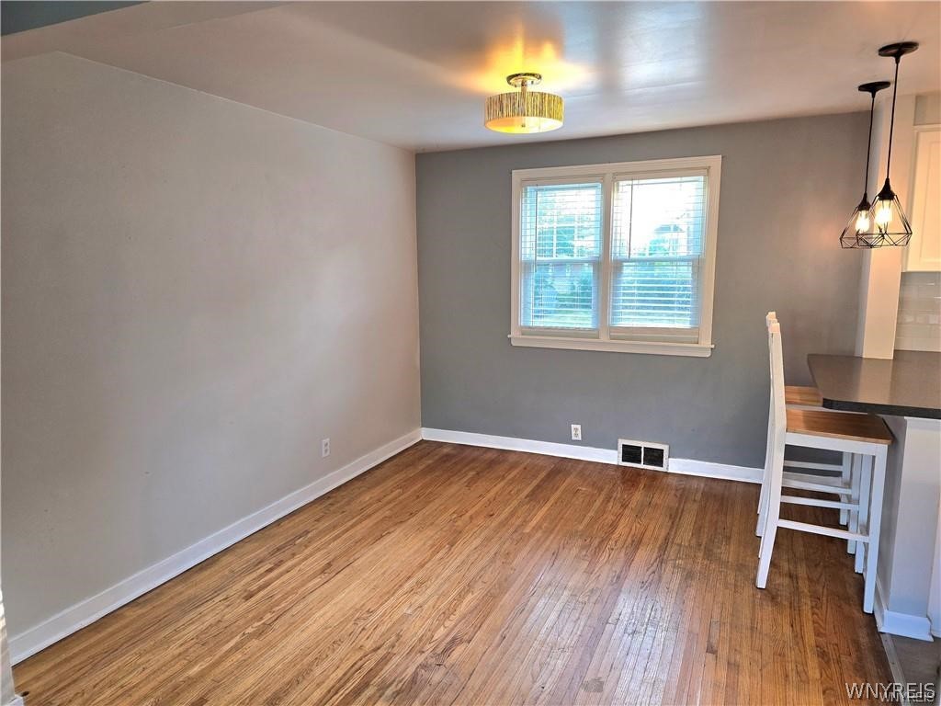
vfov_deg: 58.9
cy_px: 353
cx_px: 470
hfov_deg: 73.9
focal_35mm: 23
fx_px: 625
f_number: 1.7
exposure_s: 1/60.2
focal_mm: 6.3
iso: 50
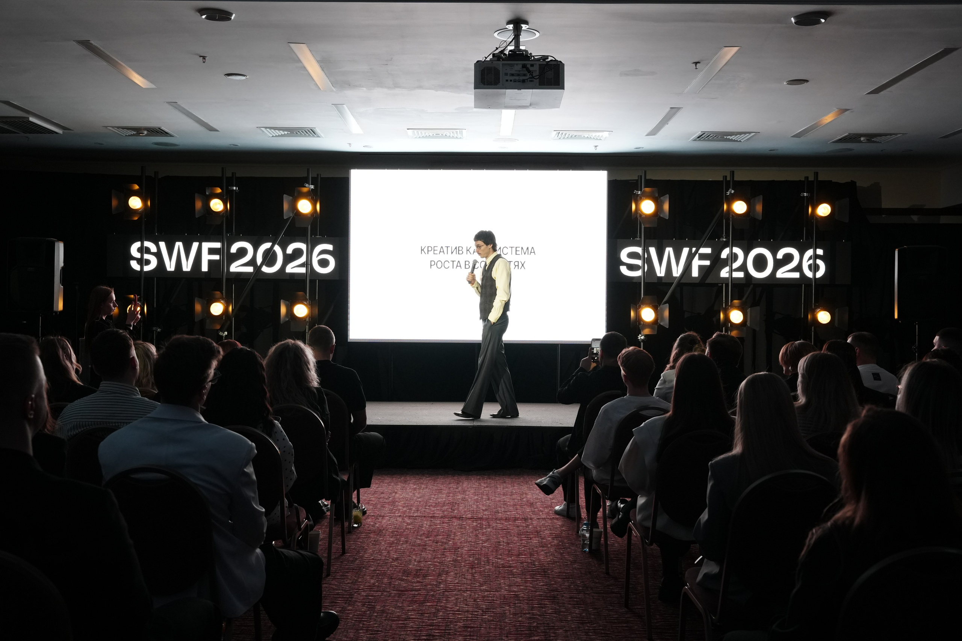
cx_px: 481
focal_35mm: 38
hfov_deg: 50.5
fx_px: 1021
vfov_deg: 34.9
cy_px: 320
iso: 2500
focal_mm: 38.2
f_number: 5.6
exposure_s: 1/160
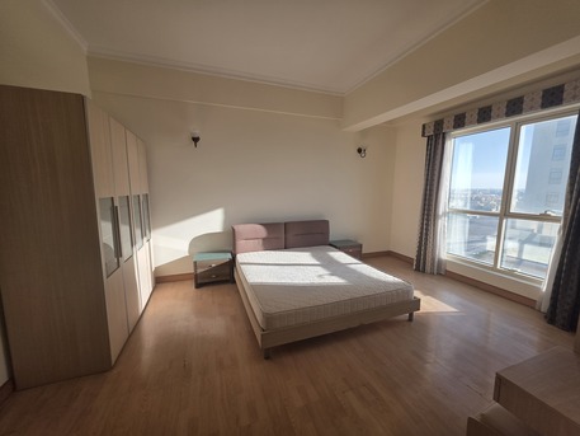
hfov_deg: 106.2
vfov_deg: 89.9
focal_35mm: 13
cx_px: 290
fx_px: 218
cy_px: 218
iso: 40
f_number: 1.9
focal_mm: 2.2
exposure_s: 1/255
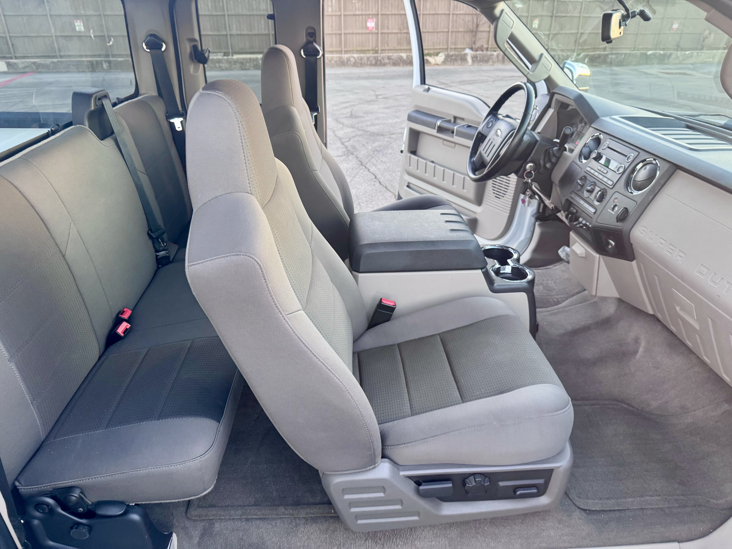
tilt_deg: -28.4
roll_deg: -0.8
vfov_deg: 56.8
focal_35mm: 24
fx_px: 508
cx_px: 366
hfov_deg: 71.6
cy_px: 274
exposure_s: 1/85
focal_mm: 6.76
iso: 200
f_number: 1.78
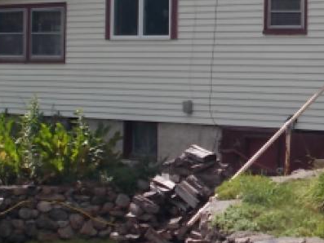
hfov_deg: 14.8
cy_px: -13
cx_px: 384
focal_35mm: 129
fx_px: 1208
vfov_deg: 11.4
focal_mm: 9
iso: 80
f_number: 11.3
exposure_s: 1/100
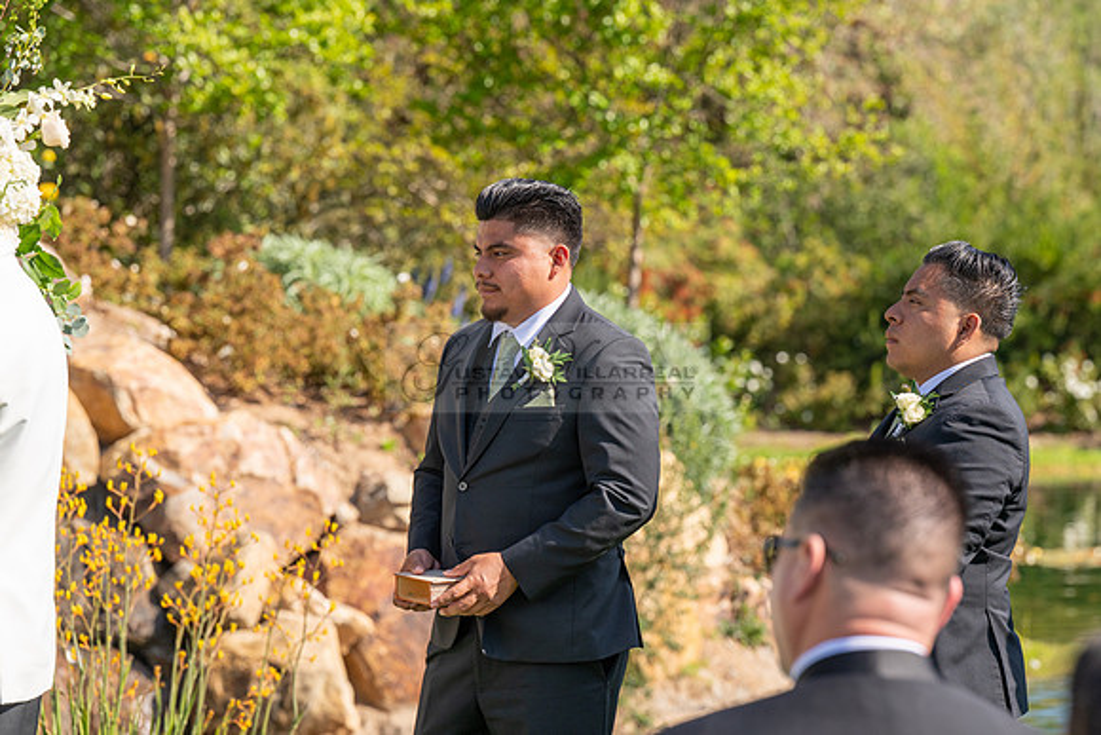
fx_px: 4130
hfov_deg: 15.2
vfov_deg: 10.2
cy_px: 368
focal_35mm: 135
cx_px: 550
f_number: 5.6
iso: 200
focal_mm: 135
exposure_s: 1/1000
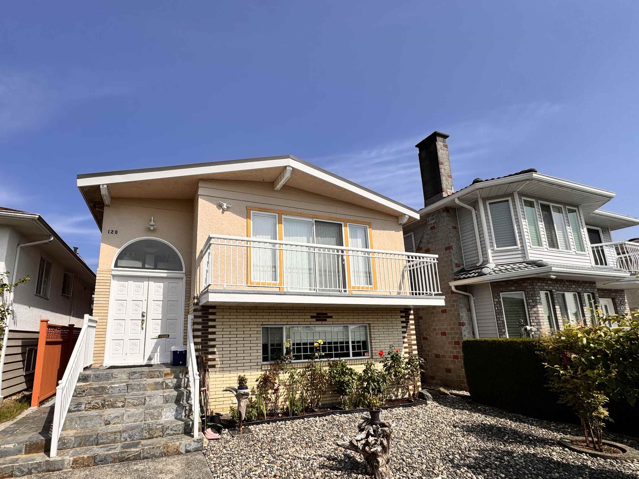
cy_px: 273
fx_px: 314
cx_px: 275
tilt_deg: +10.9
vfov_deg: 74.3
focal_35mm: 17
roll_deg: +1.7
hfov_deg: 90.5
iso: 40
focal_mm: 2.22
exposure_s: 1/3390
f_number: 2.2
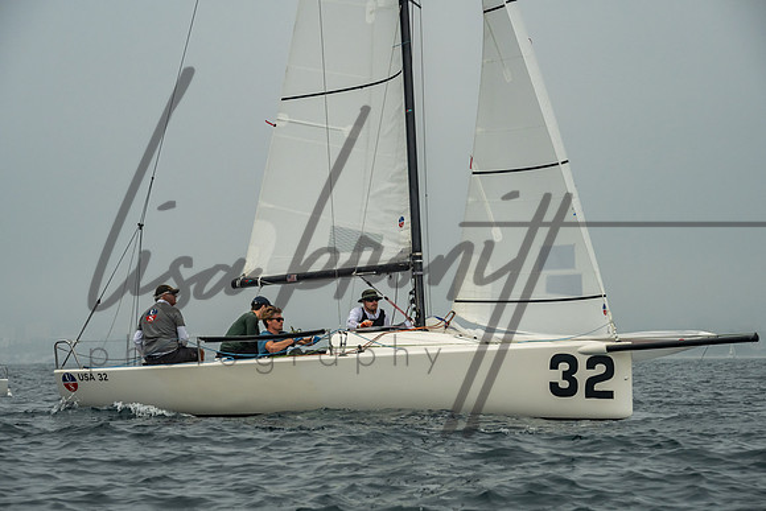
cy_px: 256
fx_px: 2917
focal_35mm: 137
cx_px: 371
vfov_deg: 10.0
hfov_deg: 15.0
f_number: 9
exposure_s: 1/3200
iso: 800
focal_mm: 130
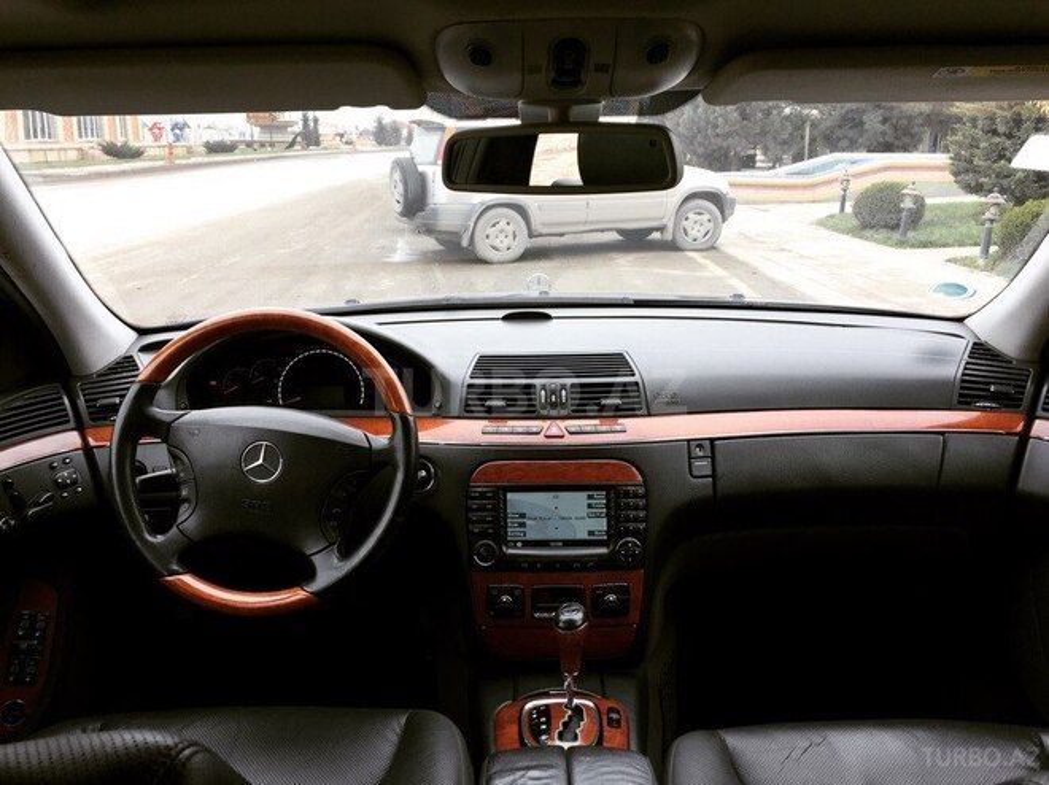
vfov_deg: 48.2
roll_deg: +0.8
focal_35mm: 29
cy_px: 392
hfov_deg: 61.7
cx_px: 524
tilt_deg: -15.5
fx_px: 878
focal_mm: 4.15
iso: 32
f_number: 2.2
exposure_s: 1/108
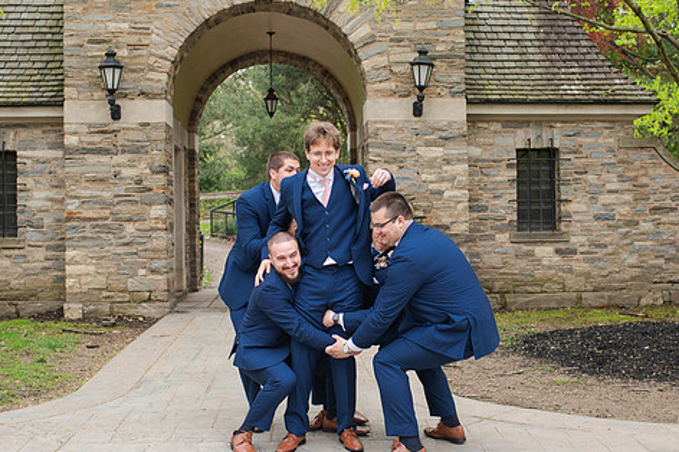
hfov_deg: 38.2
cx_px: 361
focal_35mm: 52
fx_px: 980
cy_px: 235
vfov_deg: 26.0
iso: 450
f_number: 3.2
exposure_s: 1/320
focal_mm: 35
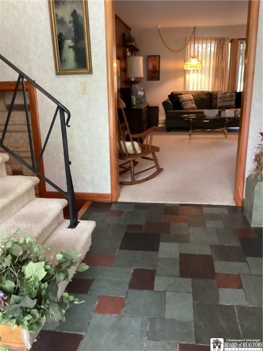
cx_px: 132
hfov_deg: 45.4
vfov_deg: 58.4
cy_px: 176
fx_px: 314
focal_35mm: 31
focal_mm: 3.3
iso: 640
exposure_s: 1/30
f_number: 2.4
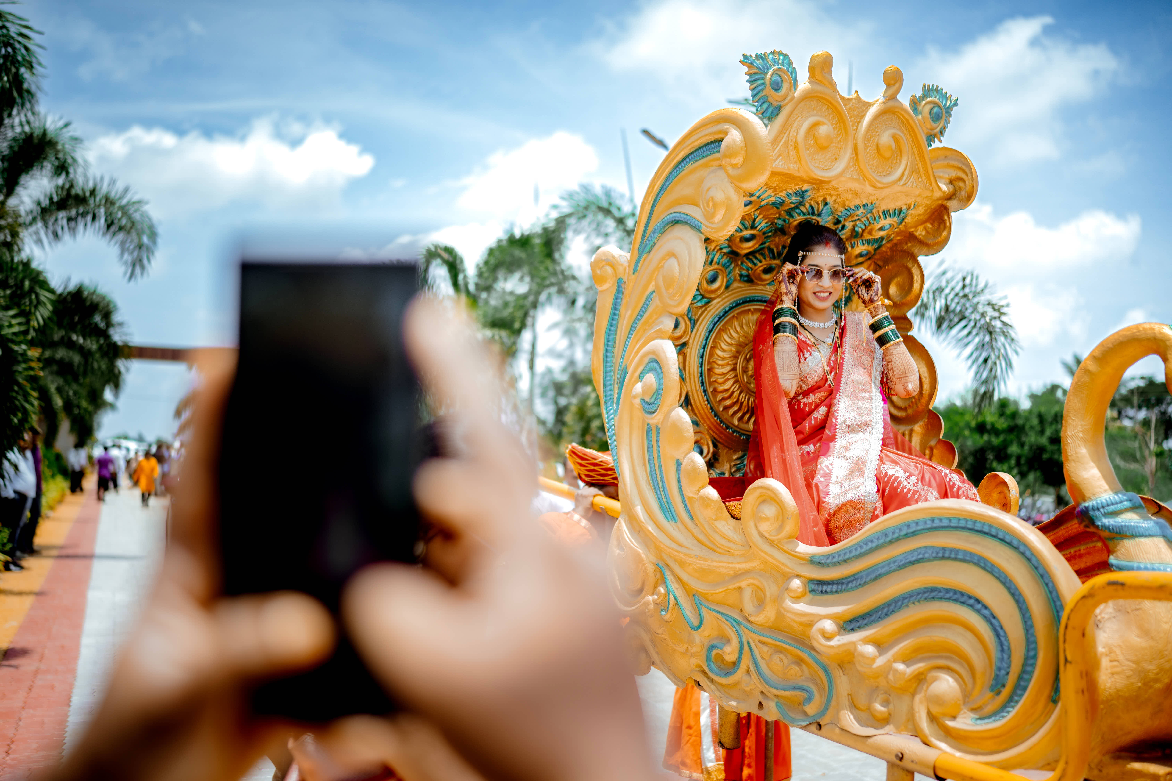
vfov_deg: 37.9
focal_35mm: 35
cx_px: 586
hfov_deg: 54.4
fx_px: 1139
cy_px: 390
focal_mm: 35
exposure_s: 1/4000
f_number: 1.4
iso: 125
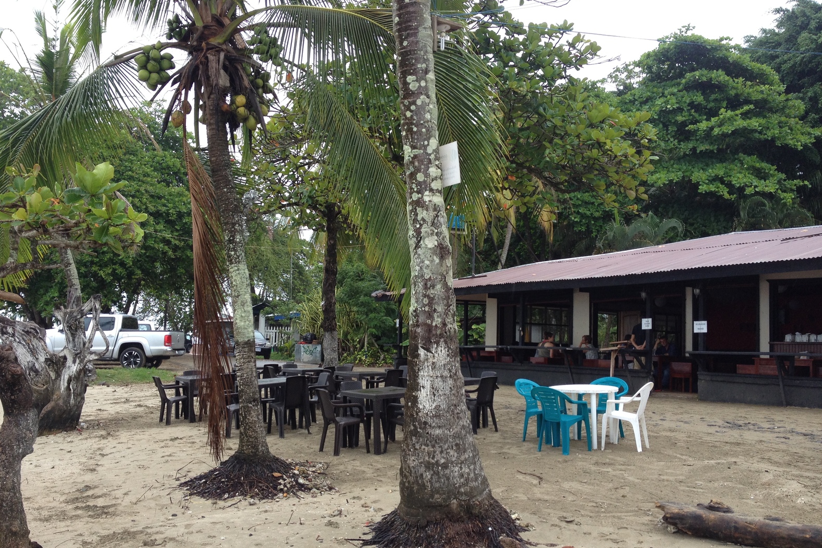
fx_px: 845
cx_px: 405
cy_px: 299
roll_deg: -1.5
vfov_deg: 35.9
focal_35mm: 37
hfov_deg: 51.9
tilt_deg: +0.4
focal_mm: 4.28
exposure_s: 1/217
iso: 50
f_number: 2.4
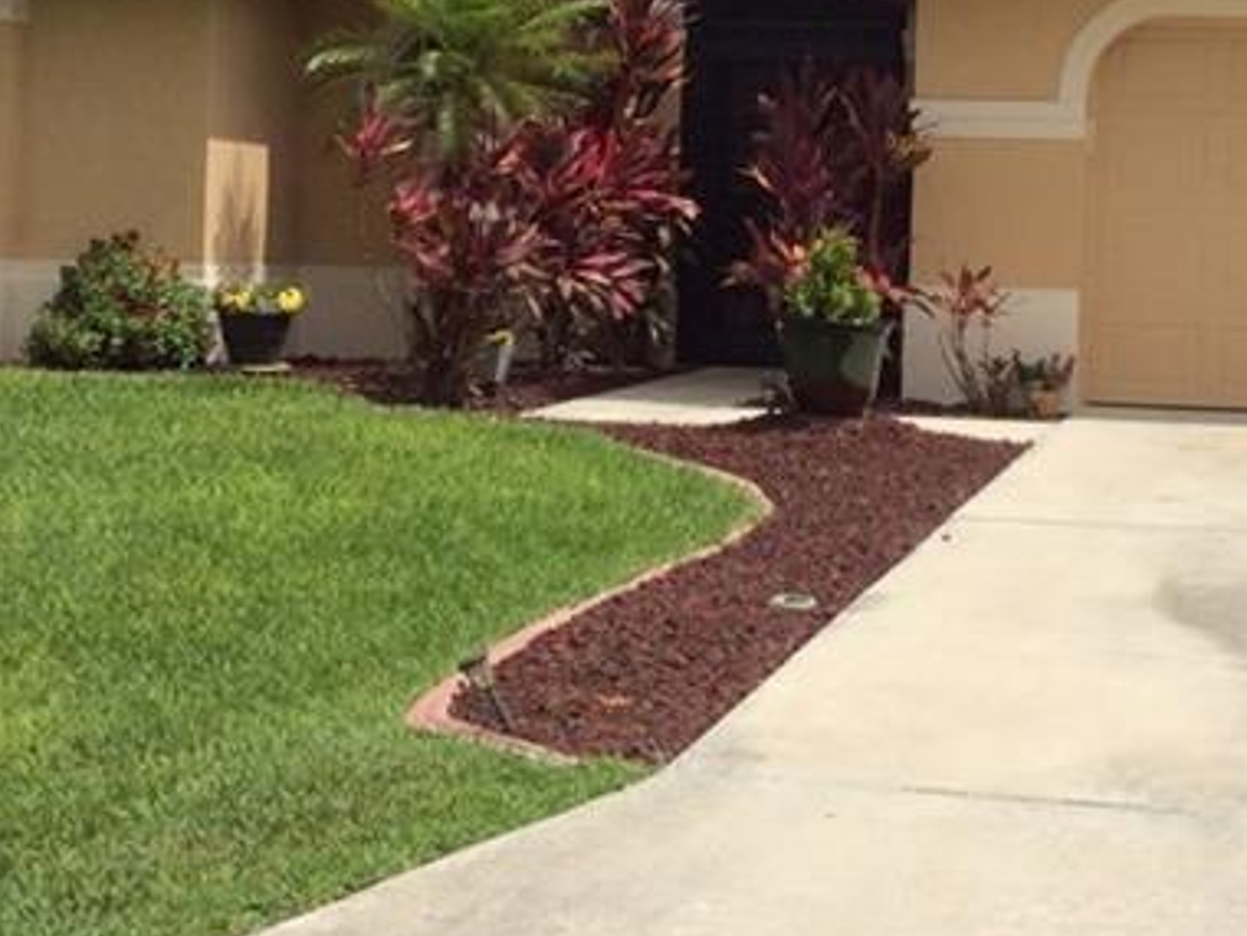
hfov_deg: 22.7
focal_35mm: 86
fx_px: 3098
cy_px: 181
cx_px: 811
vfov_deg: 17.0
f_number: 2.4
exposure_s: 1/2387
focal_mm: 3.3
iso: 32
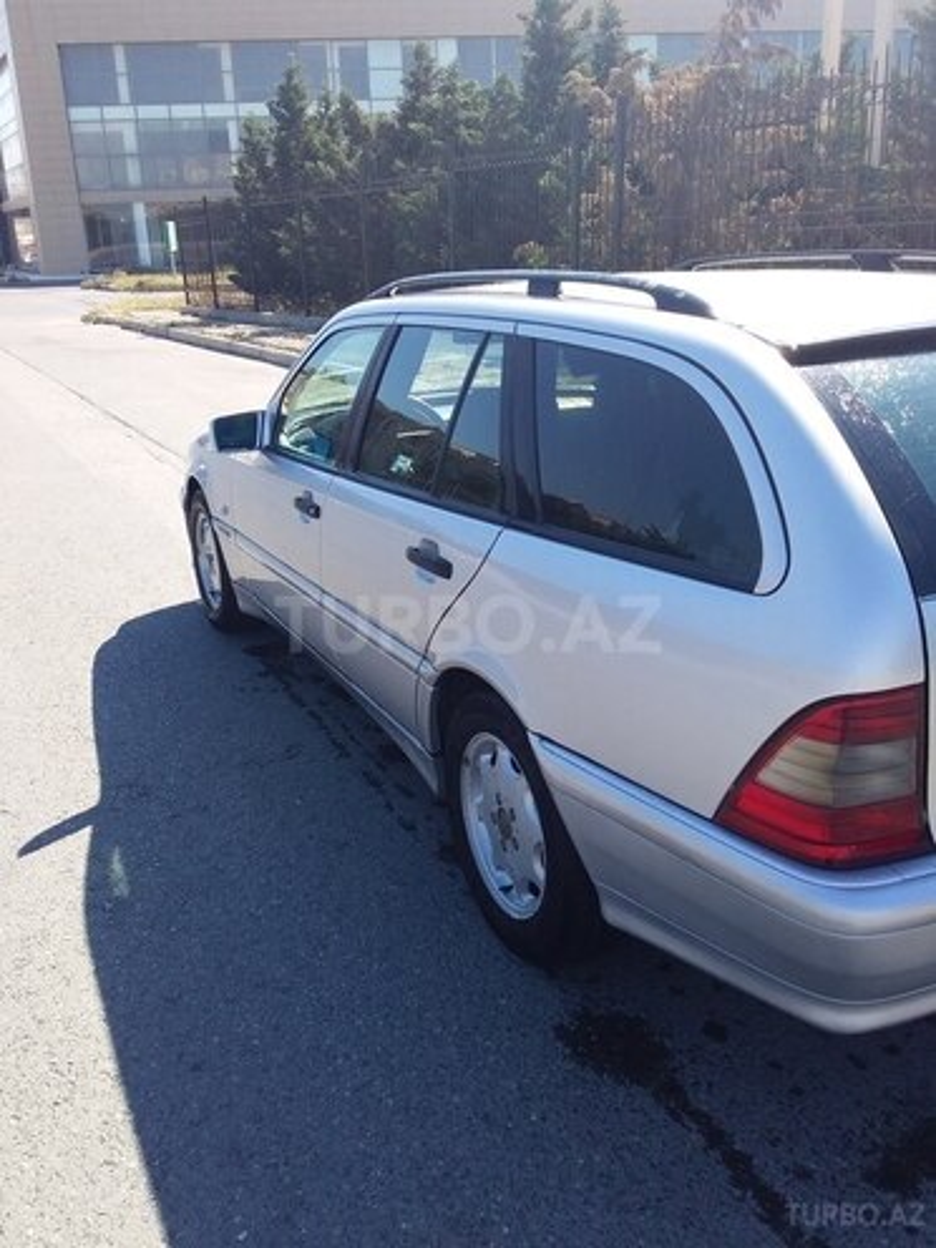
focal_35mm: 31
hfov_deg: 45.4
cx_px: 468
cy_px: 624
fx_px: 1118
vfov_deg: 58.4
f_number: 2.2
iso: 40
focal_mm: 3.3
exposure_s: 1/516
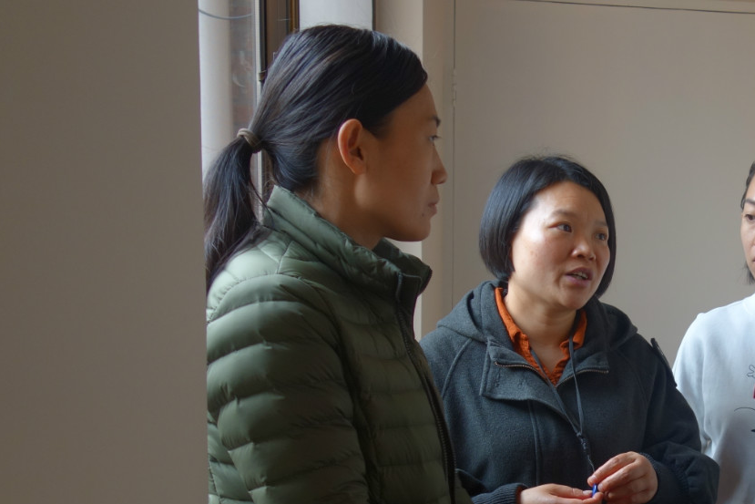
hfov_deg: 34.8
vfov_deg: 24.7
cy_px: 391
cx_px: 675
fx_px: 1133
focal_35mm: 54
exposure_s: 1/100
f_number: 2.2
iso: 125
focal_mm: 10.4
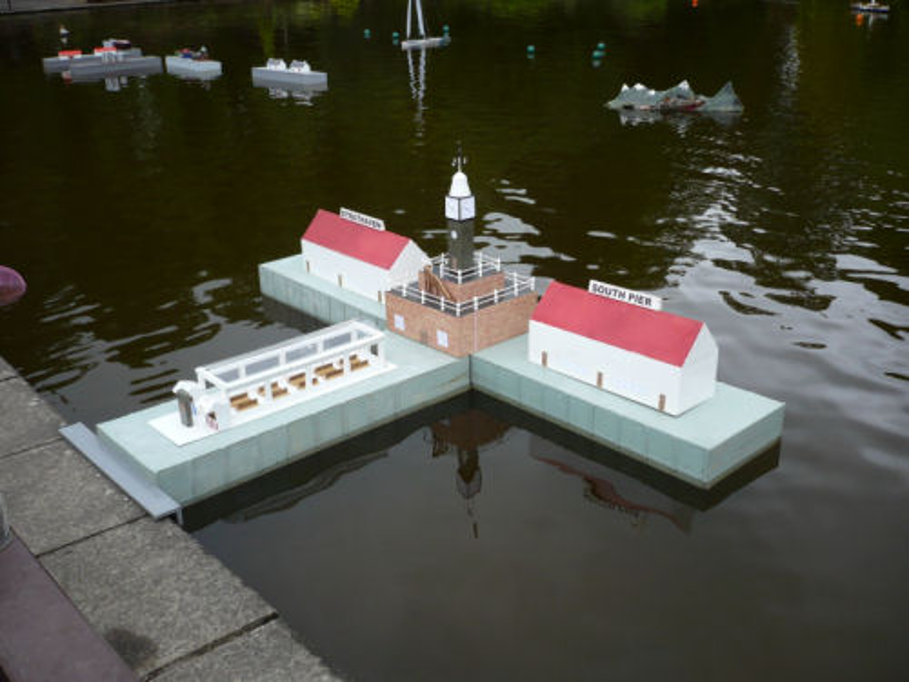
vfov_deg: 40.7
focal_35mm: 35
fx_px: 919
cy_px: 341
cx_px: 454
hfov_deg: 52.6
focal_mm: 5.8
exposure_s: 1/320
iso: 100
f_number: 2.8
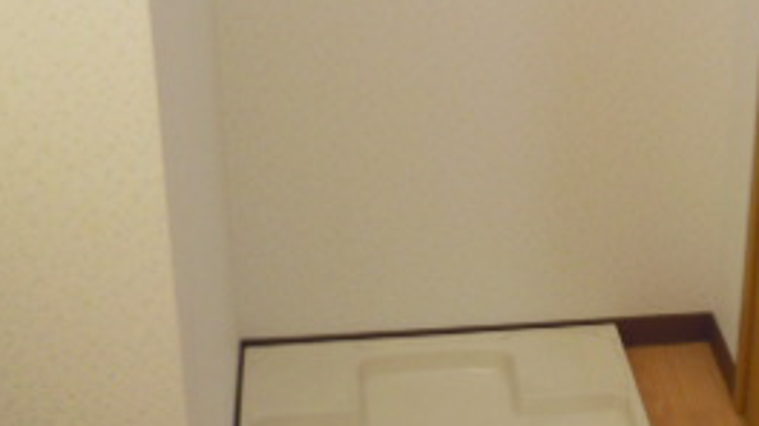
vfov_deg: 16.2
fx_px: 1488
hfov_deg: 28.3
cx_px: 543
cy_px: 89
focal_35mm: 74
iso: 200
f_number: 2.7
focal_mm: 5
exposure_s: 1/30
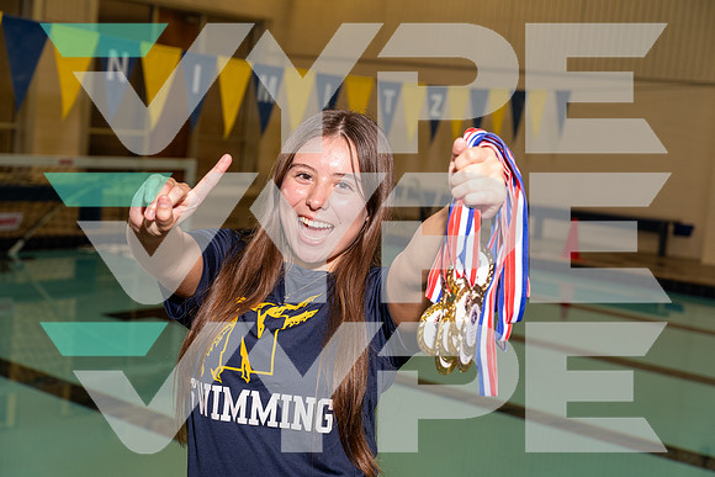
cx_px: 358
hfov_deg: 31.9
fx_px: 1251
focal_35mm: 63
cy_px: 238
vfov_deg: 21.6
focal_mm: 63
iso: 800
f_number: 5.6
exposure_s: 1/250
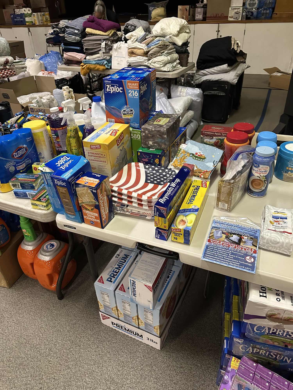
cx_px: 146
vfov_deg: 71.6
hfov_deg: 56.8
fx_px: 271
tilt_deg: -33.8
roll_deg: +2.0
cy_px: 195
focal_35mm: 24
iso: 640
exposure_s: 1/60
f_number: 1.78
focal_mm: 6.86
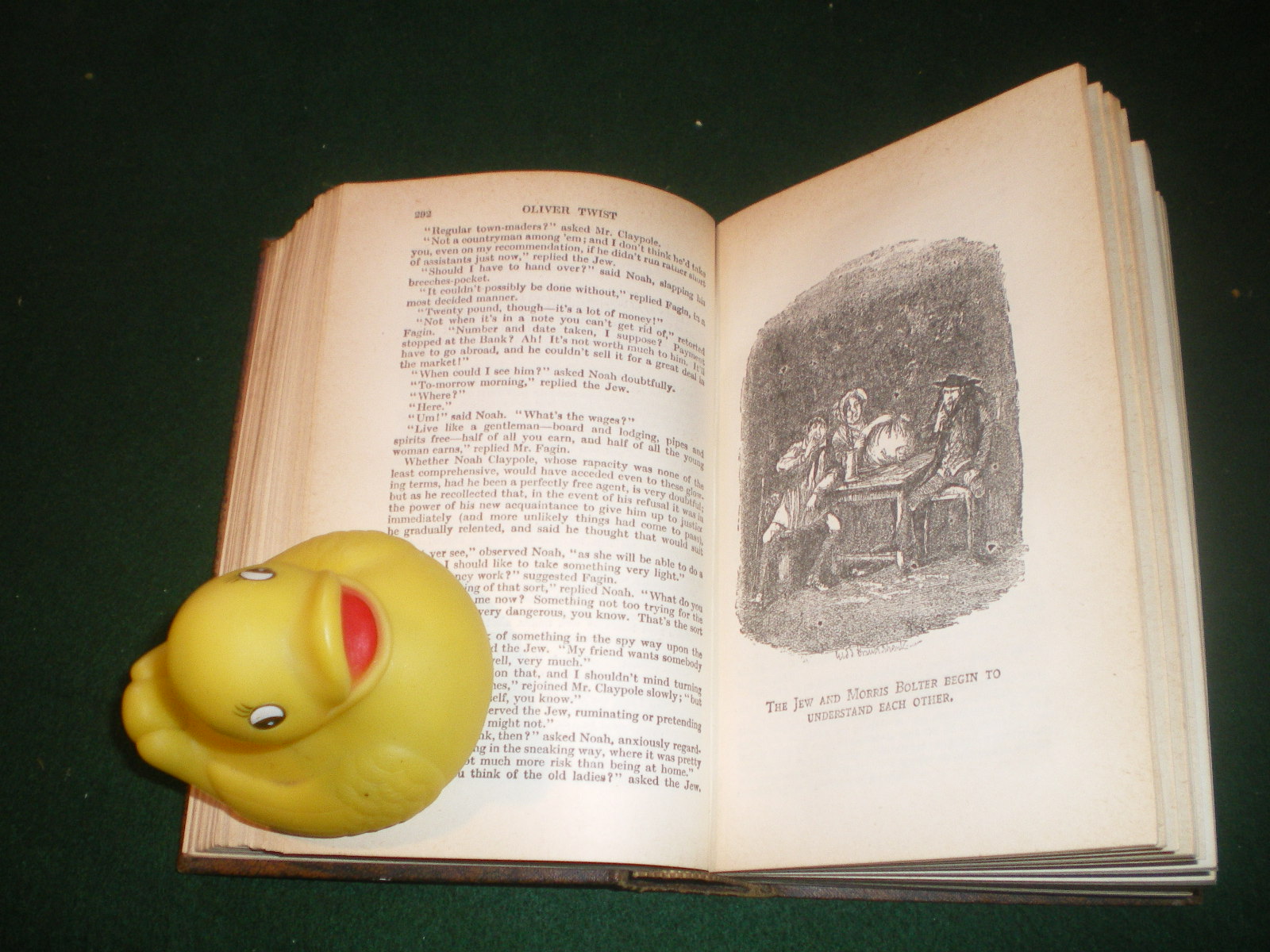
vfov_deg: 37.7
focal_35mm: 38
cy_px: 476
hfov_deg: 49.0
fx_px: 1394
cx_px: 635
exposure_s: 1/50
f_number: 3.1
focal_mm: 6.3
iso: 200
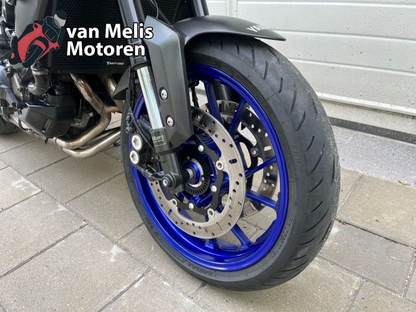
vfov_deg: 53.1
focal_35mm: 26
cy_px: 156
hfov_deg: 67.3
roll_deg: +1.0
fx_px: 312
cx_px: 208
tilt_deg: -30.4
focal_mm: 5.1
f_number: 1.6
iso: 40
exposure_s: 1/121
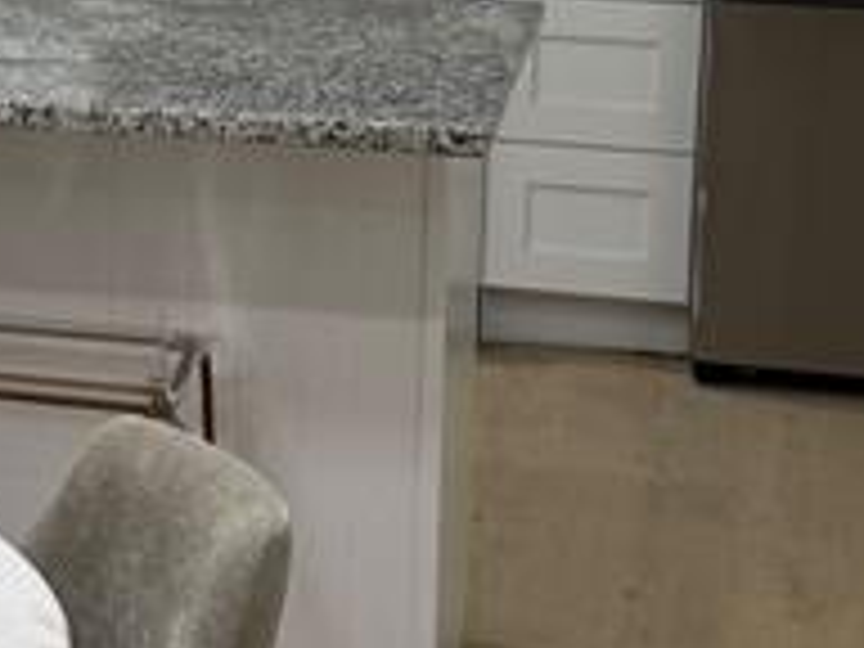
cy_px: -54
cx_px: -216
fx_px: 3195
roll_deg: -0.9
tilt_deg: -7.5
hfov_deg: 14.8
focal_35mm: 128
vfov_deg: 11.4
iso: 125
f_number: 1.78
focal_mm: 6.76
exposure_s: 1/120
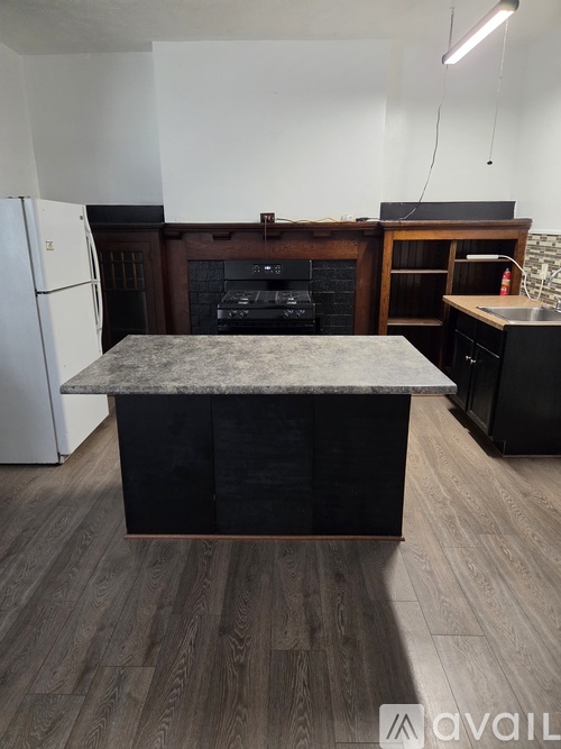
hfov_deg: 58.9
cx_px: 280
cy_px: 374
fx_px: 497
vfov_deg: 73.9
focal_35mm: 23
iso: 400
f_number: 1.8
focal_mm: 5.4
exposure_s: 1/120
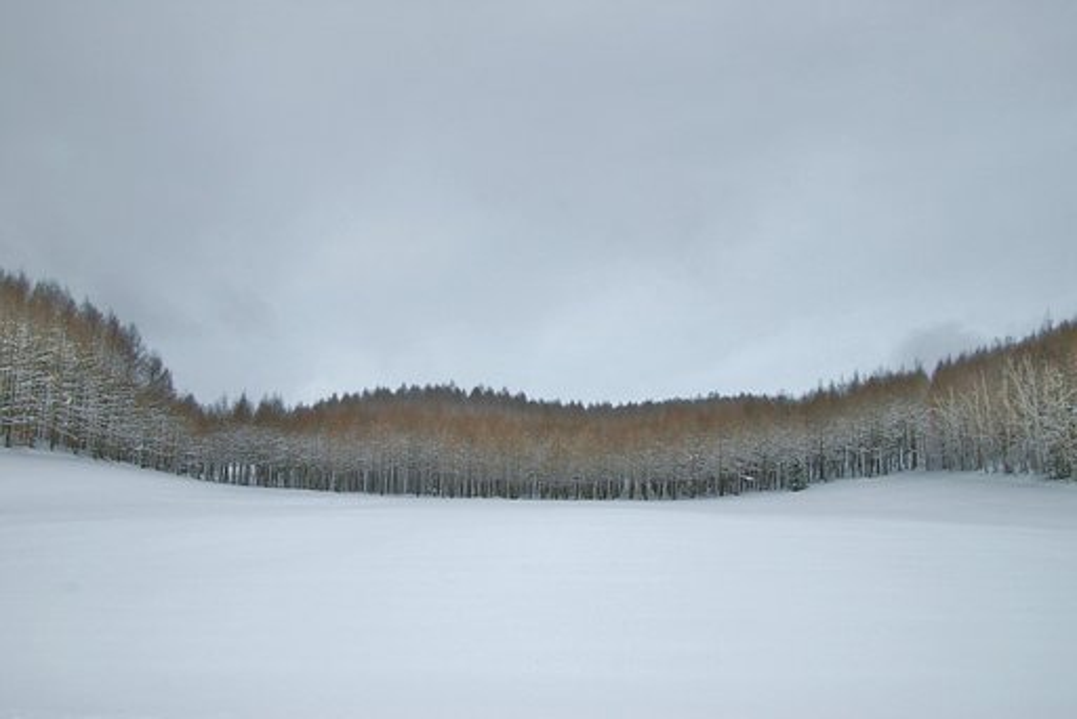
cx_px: 538
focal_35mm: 36
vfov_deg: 36.9
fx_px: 1078
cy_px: 360
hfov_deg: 53.1
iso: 200
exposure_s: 1/1000
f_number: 9
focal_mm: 24
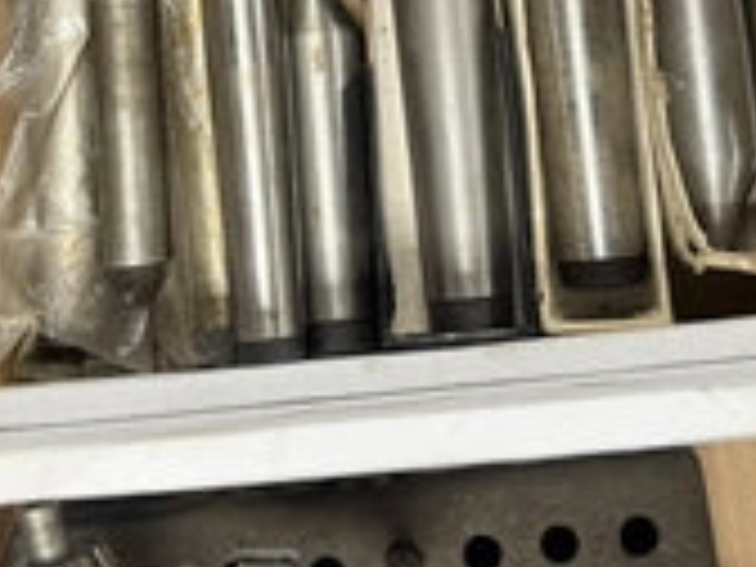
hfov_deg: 33.8
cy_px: -18
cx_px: 418
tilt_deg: -76.2
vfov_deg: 24.3
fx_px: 1245
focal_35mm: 57
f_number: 1.78
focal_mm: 6.76
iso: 200
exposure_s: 1/60
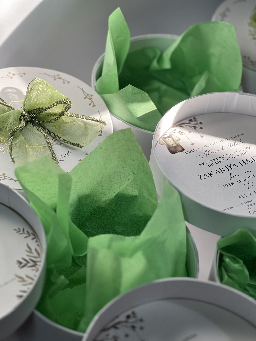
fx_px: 759
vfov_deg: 25.3
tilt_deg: -45.3
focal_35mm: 77
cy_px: 170
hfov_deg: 19.1
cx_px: 128
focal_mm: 9
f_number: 2.8
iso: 160
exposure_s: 1/121
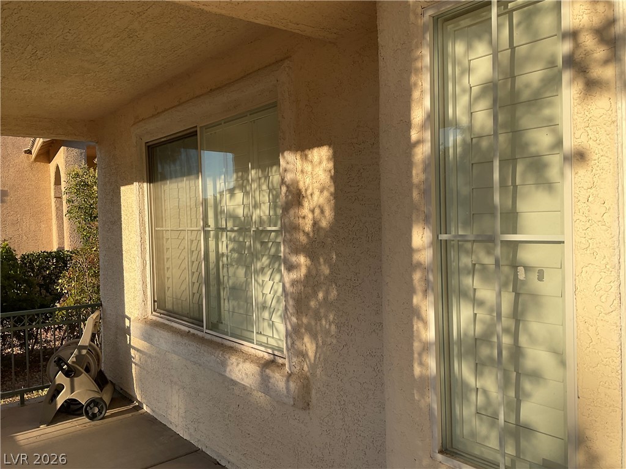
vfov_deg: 48.2
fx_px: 524
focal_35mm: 29
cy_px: 234
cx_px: 313
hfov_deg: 61.7
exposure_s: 1/1098
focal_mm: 3
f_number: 1.8
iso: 16
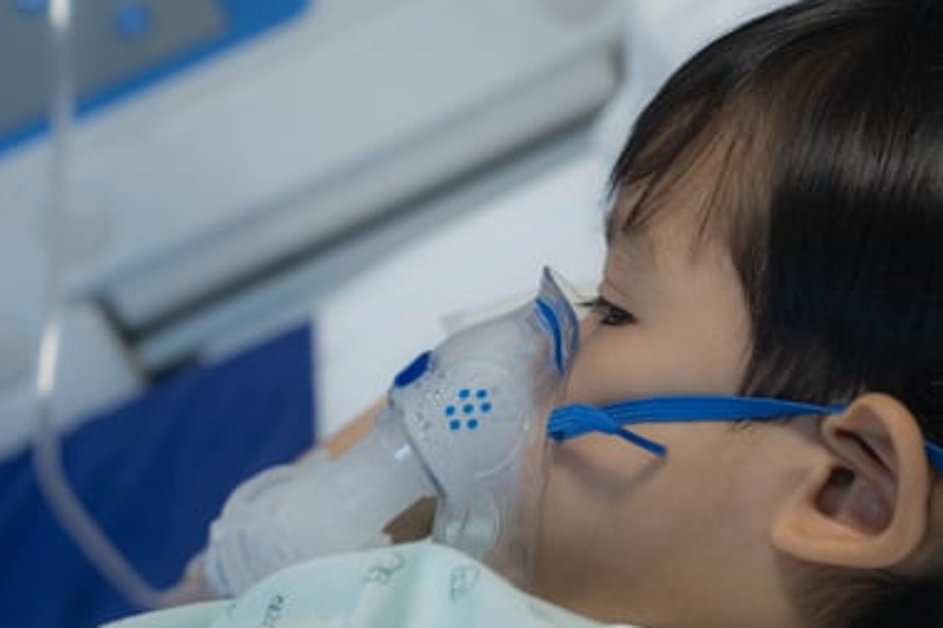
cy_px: 349
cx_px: 553
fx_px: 2775
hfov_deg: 19.3
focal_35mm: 106
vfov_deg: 12.9
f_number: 3.2
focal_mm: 56
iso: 200
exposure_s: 1/40
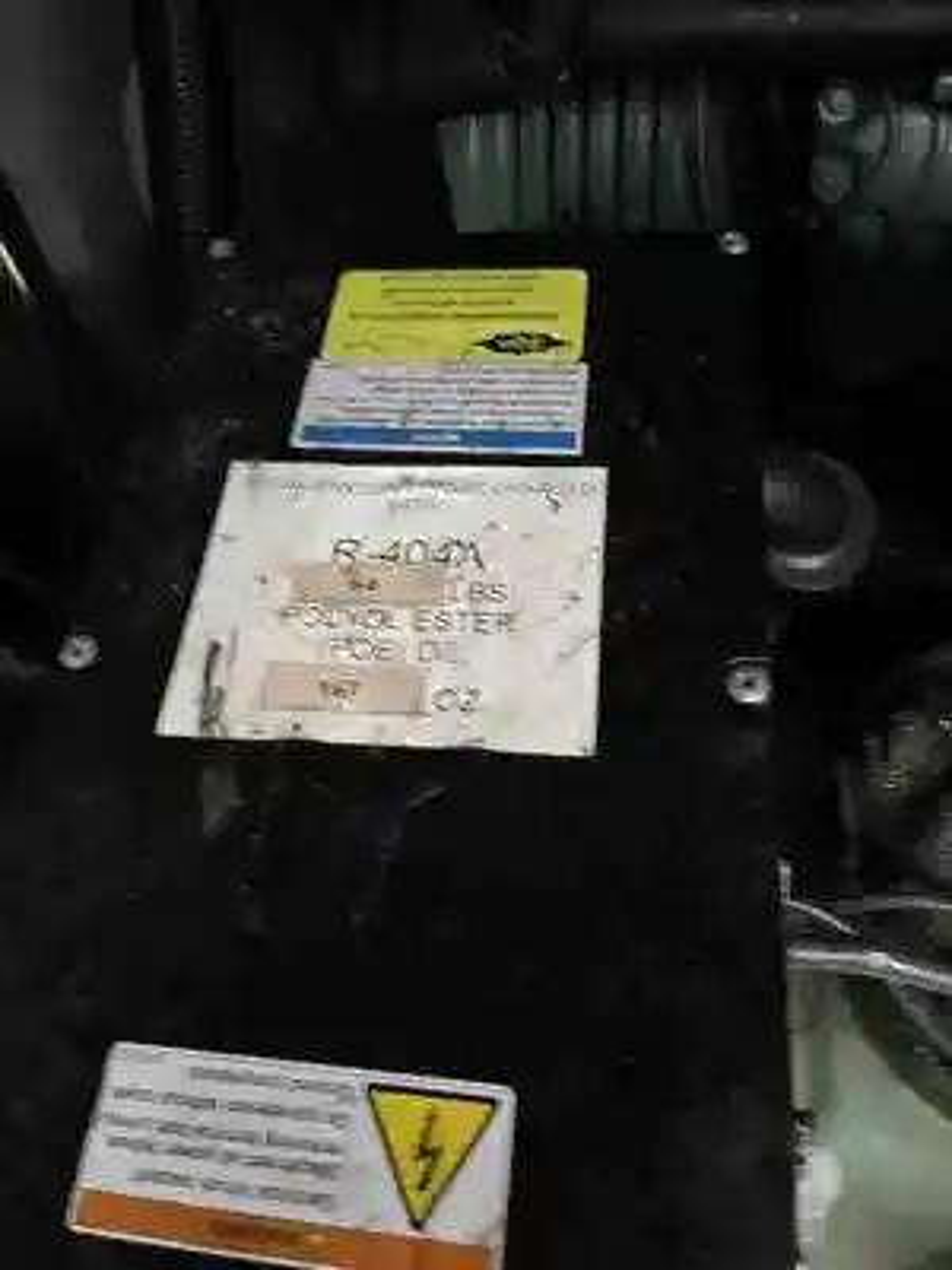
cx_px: 476
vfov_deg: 67.3
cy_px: 635
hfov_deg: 53.1
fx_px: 953
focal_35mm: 26
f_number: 1.6
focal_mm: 5.1
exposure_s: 1/30
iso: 800
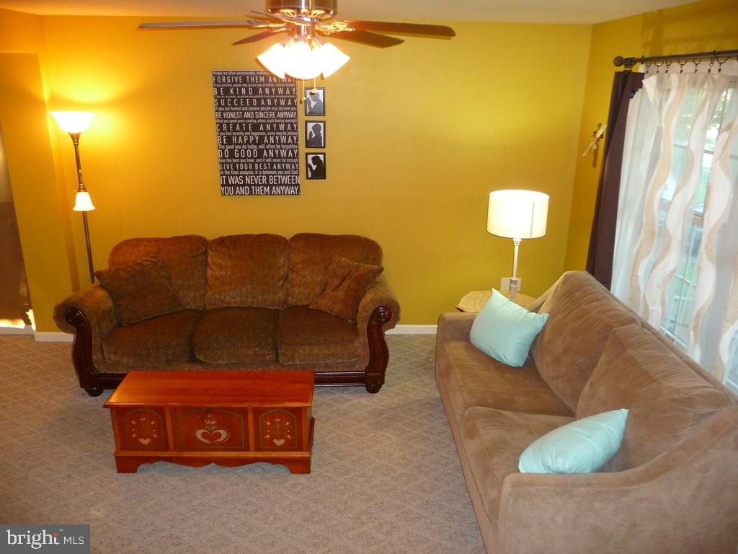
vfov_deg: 49.7
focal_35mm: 28
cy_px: 277
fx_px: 597
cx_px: 369
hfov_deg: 63.4
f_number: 3.3
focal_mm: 4.7
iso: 400
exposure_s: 1/30
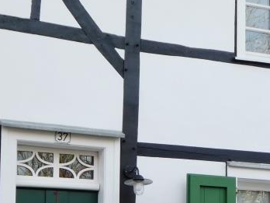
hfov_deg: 17.3
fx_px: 850
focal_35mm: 109
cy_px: 227
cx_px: 320
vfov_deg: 13.3
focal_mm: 6.7
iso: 80
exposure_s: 1/125
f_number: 3.7
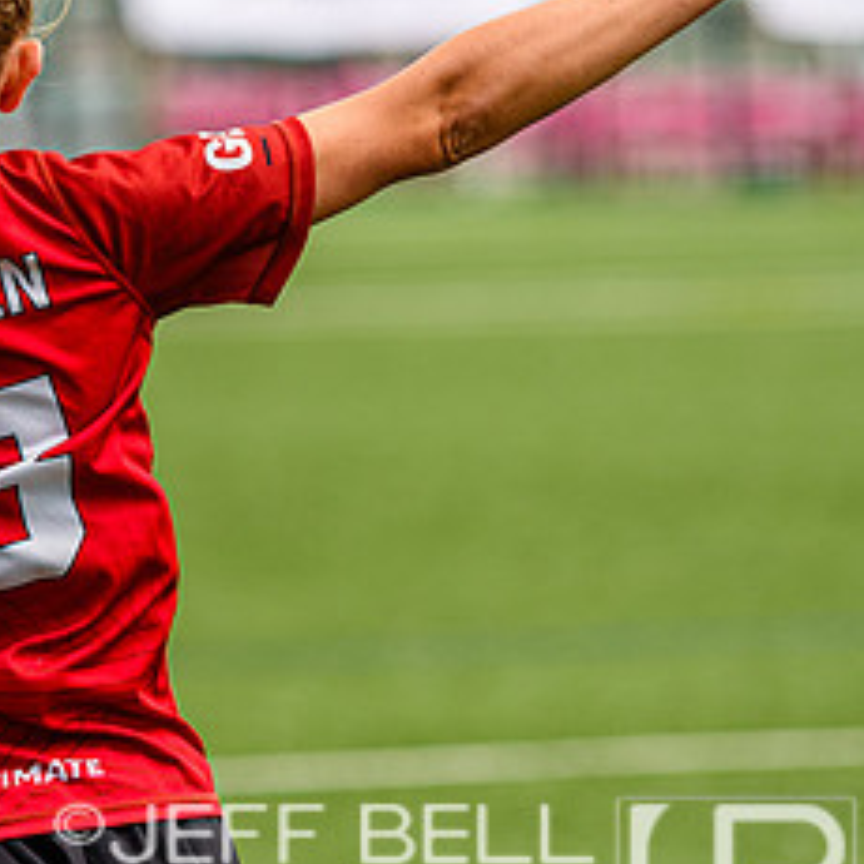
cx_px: -195
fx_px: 14515
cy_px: 261
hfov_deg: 3.4
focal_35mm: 514
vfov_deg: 3.4
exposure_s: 1/1250
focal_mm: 160
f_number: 3.2
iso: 125
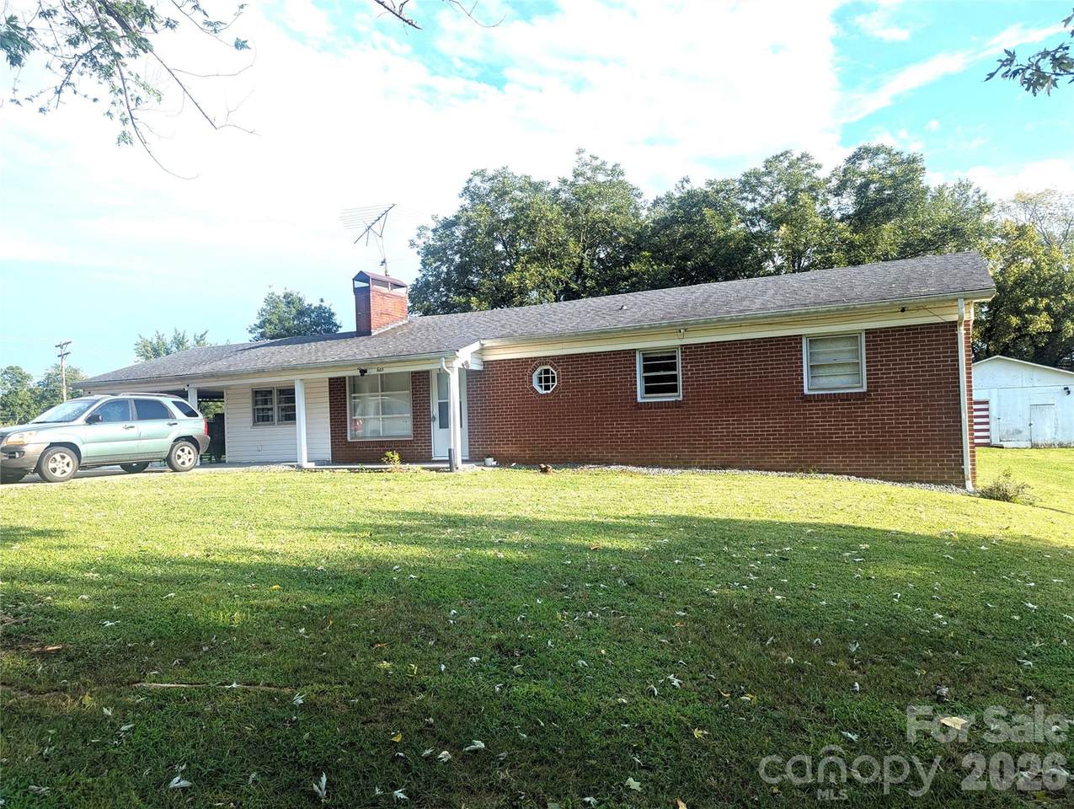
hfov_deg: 71.5
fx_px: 746
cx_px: 537
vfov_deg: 56.9
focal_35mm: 24
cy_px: 404
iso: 44
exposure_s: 1/1143
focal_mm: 6.81
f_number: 1.85
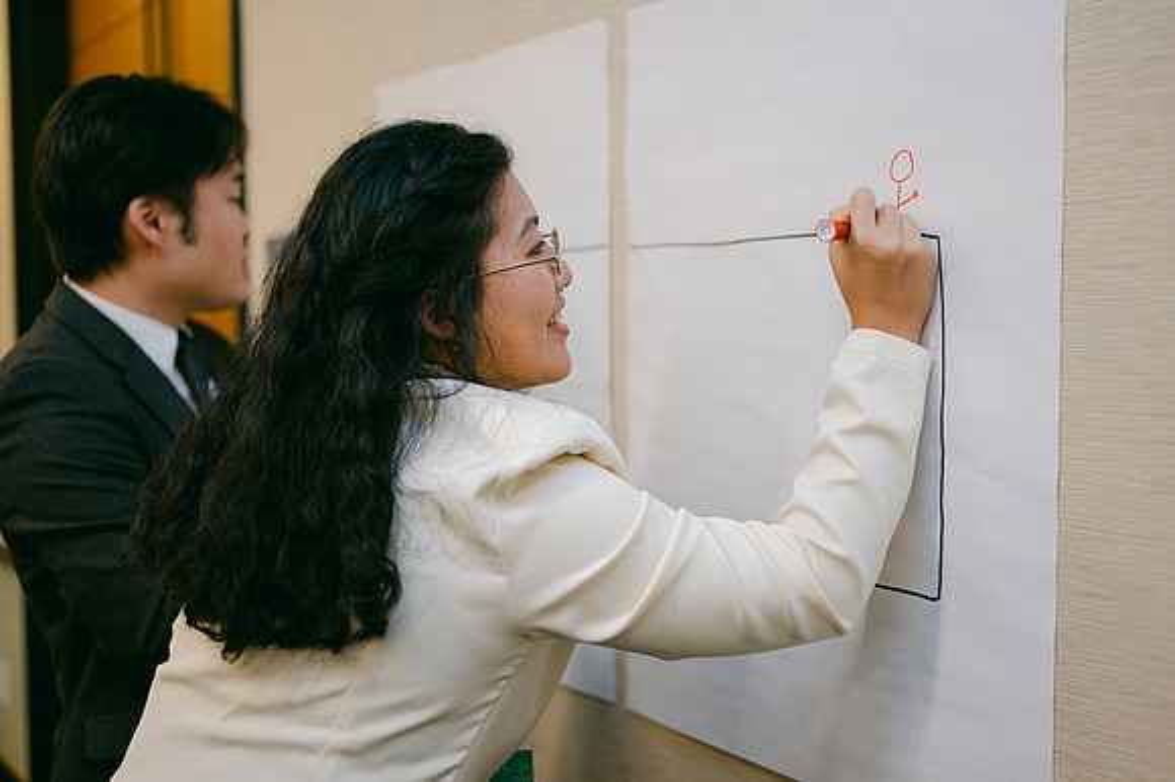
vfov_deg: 27.0
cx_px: 588
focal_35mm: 50
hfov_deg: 39.6
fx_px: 1631
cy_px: 391
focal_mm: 50
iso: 500
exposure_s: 1/100
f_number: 2
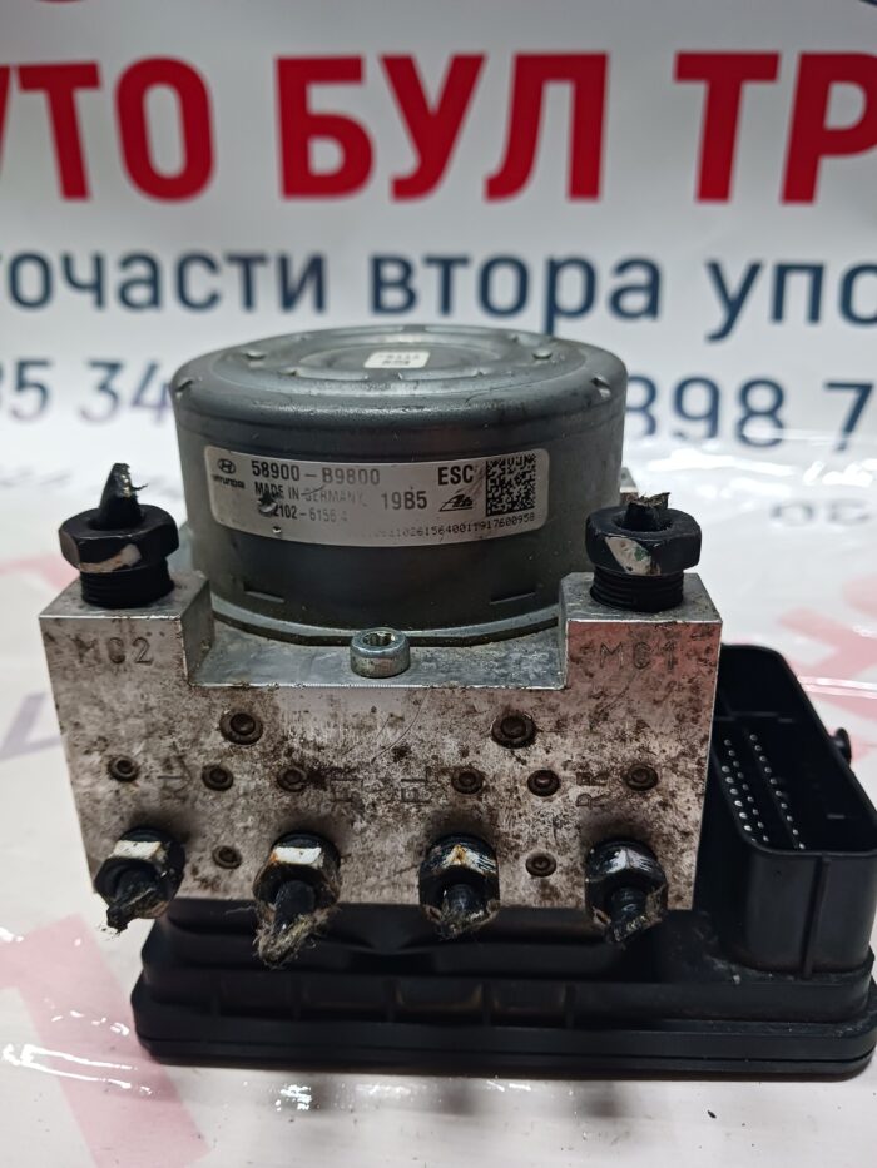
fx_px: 912
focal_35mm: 27
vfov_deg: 65.3
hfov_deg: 51.4
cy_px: 584
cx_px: 438
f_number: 1.8
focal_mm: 4
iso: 400
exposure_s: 1/25
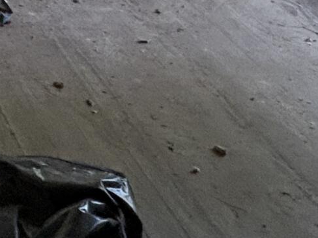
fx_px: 790
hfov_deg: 19.9
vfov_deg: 14.3
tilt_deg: -15.7
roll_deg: +0.7
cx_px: -148
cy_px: -241
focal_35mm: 86
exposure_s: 1/60
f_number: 2.2
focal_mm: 2.22
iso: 400
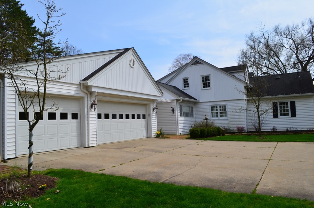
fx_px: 235
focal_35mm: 27
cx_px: 157
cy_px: 104
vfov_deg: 47.7
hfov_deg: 67.5
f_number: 11
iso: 100
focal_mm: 18
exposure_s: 1/160
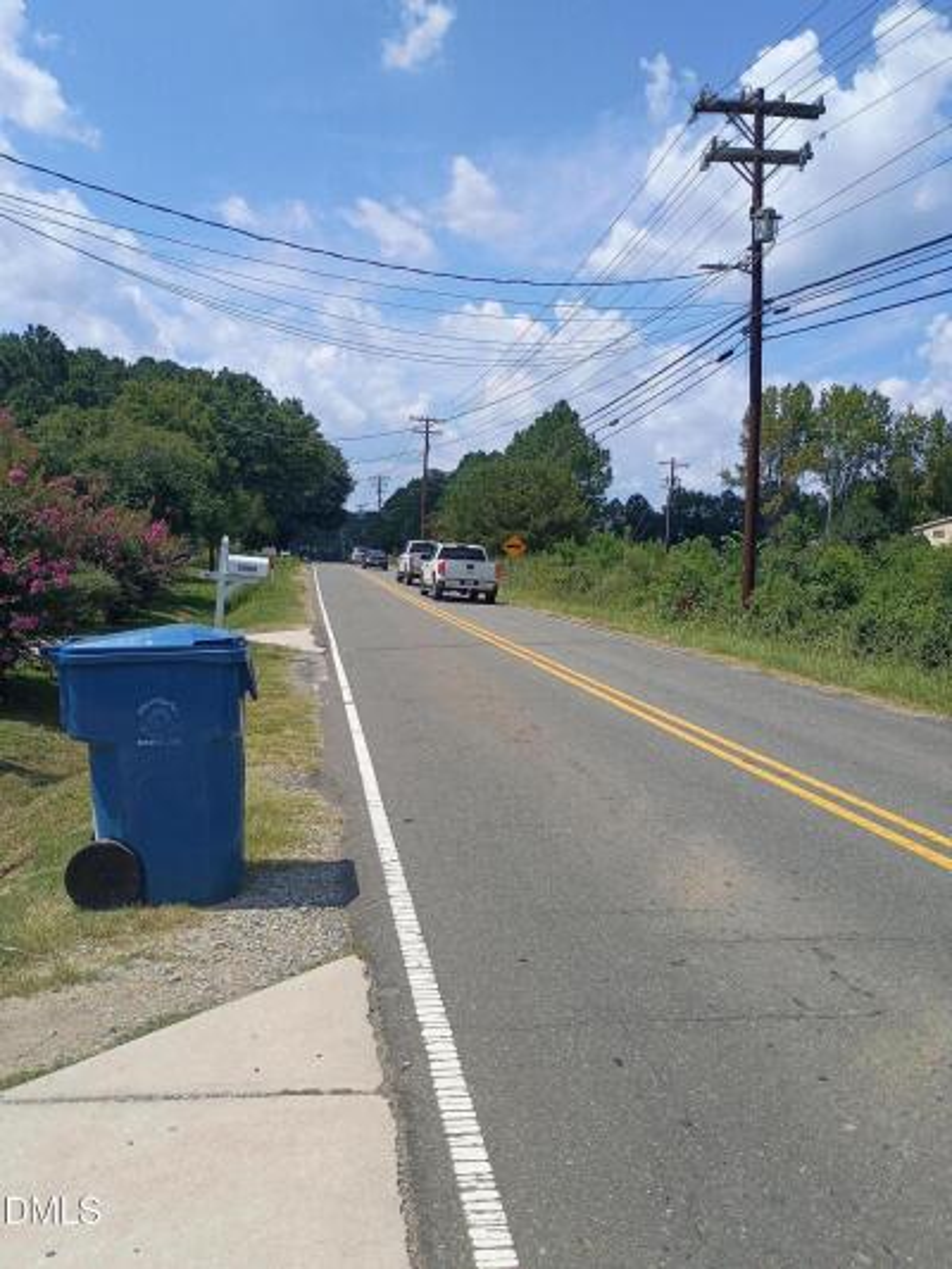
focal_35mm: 29
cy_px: 634
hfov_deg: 48.2
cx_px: 476
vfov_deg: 61.6
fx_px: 1063
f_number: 1.8
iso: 105
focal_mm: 4.27
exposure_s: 1/1634
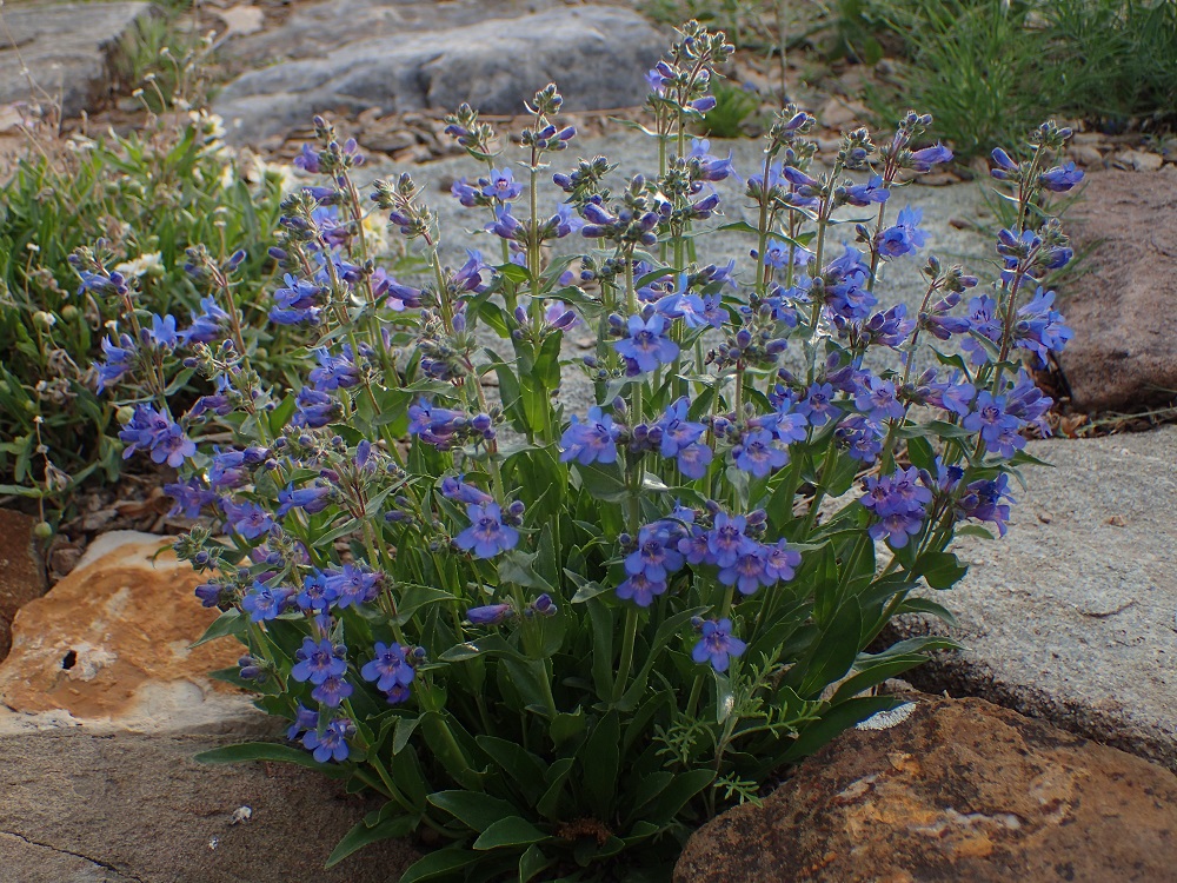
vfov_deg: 29.7
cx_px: 588
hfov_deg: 38.9
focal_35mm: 49
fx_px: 1666
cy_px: 442
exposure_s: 1/250
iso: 100
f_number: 3.2
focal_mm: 8.99
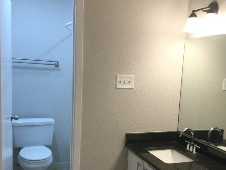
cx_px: 139
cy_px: 114
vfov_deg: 32.6
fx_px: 287
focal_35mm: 44
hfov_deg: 42.7
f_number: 2.4
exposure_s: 1/30
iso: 25
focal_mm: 3.3
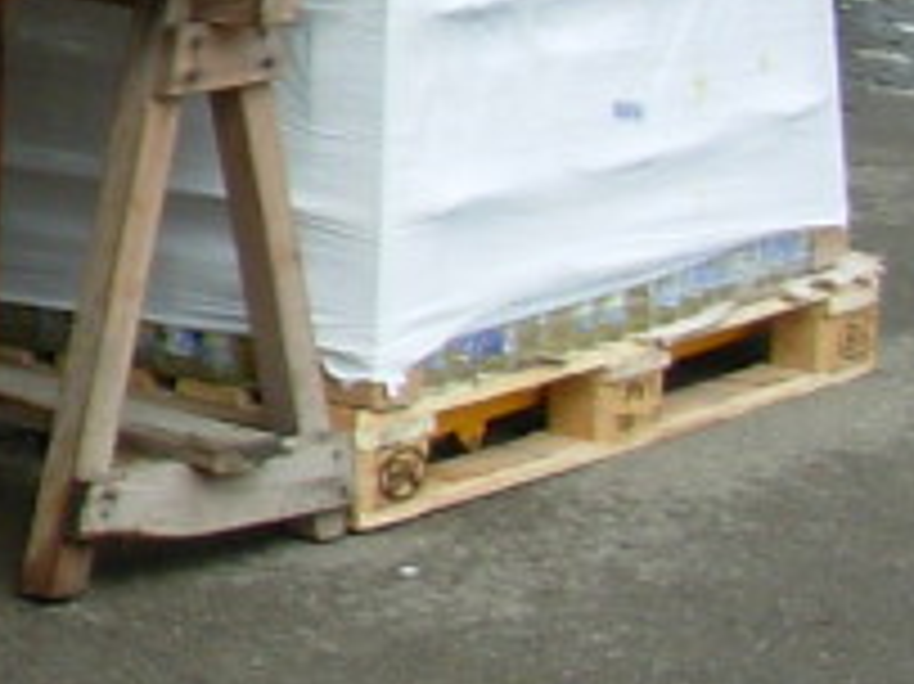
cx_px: -1310
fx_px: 5067
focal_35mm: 192
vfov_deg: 7.6
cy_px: -351
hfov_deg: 9.2
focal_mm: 6.3
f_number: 2.9
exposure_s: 1/384
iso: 50
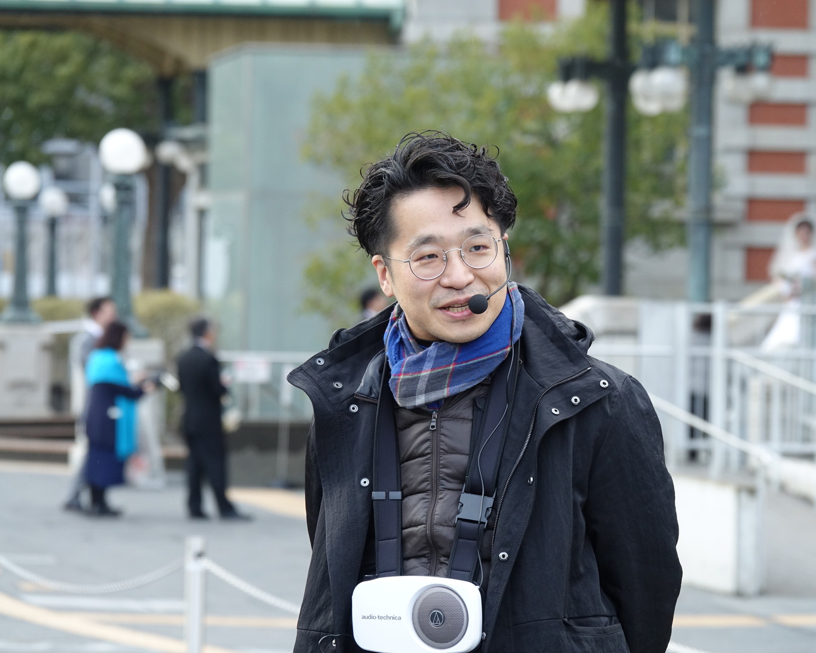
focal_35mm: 259
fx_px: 6256
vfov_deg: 6.0
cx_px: 489
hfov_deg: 7.5
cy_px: 326
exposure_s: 1/250
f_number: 4
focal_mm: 83.9
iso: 320
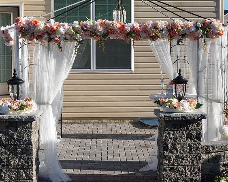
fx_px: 528
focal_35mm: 78
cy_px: 97
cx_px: 135
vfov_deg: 19.6
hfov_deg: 24.3
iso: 400
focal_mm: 42
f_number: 16
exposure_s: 1/250
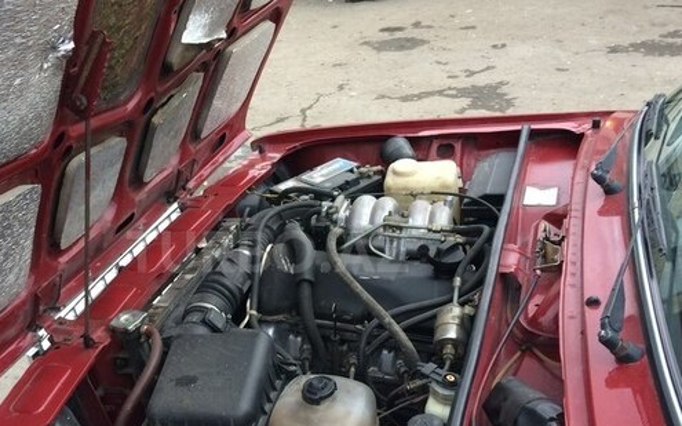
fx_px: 762
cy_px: 252
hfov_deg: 47.9
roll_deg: +7.2
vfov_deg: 31.2
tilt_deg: -29.9
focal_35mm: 41
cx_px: 267
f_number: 2.2
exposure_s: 1/33
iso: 100
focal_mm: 4.15
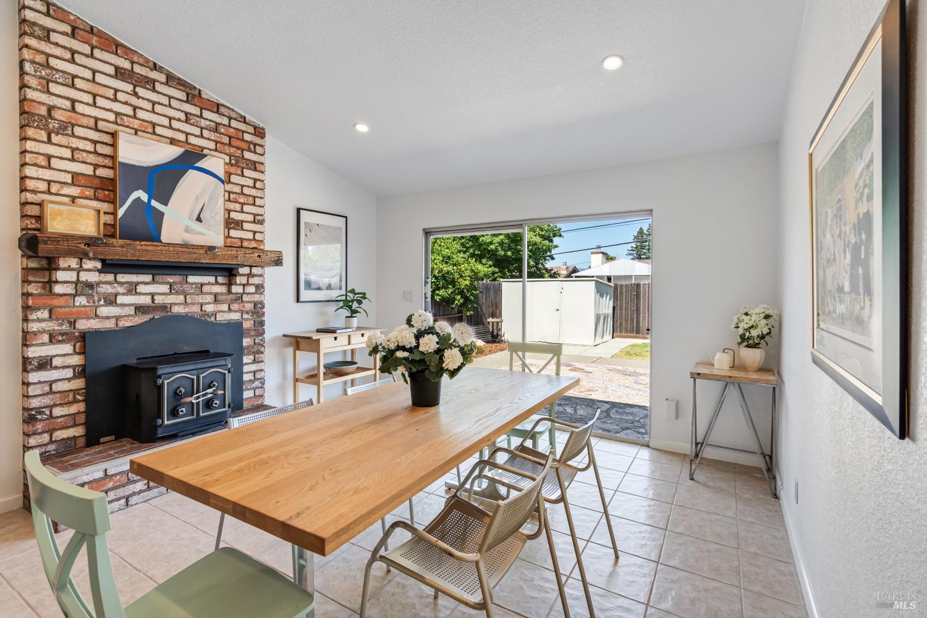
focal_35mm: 16
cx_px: 464
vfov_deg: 73.7
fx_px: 412
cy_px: 309
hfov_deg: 96.7
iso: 320
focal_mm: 16
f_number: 8
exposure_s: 1/6
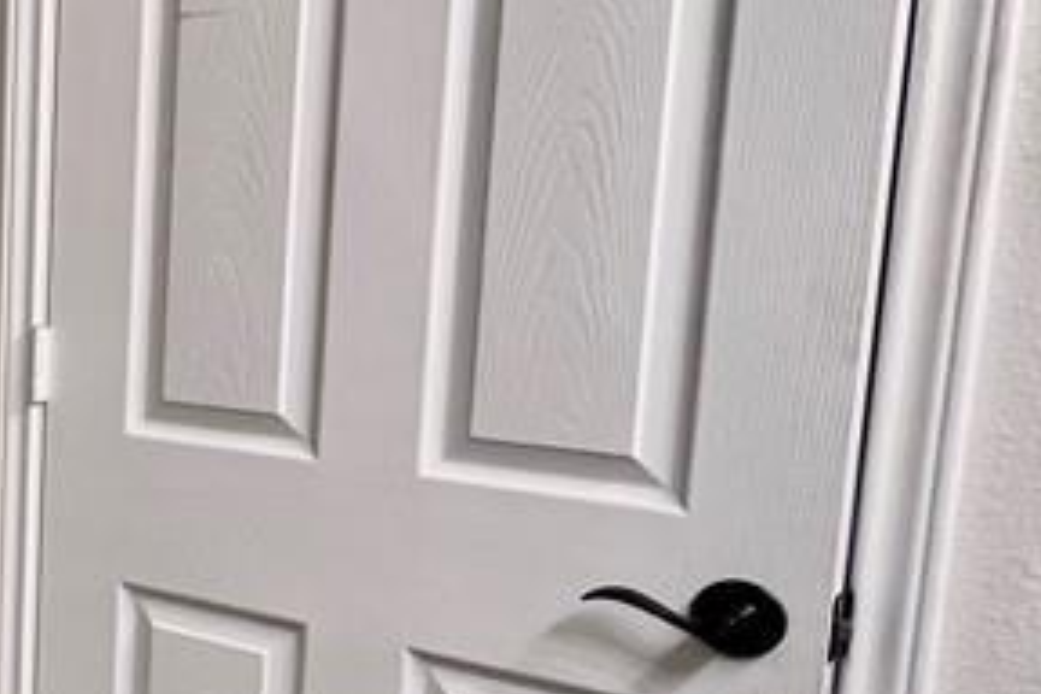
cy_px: 401
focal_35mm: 48
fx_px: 1388
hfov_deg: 29.5
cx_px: -427
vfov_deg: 28.0
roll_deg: +0.2
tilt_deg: -9.8
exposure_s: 1/60
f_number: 1.8
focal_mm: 1.57
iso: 250
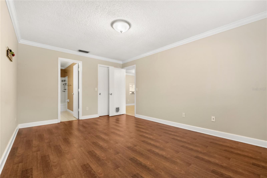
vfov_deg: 77.3
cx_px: 134
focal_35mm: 15
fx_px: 111
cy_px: 89
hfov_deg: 100.4
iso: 250
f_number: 8
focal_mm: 10
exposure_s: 1/50
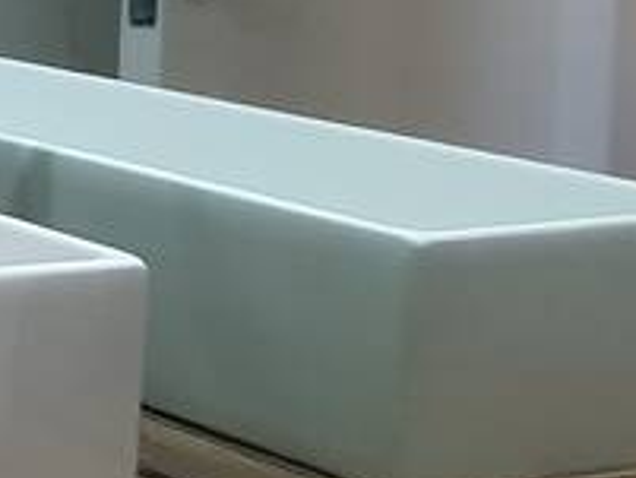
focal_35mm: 93
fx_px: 1710
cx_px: -1177
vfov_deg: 14.6
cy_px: -275
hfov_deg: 12.1
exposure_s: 1/60
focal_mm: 1.8
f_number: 2.2
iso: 100
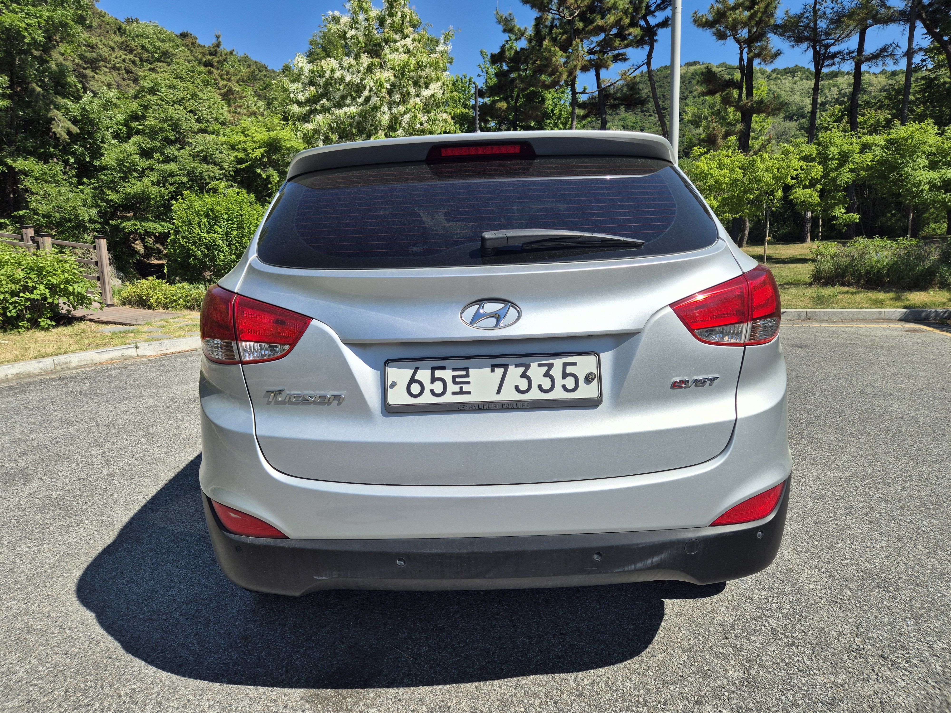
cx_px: 476
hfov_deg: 73.9
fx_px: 632
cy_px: 356
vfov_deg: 58.9
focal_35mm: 23
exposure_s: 1/2416
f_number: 1.8
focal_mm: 5.4
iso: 25
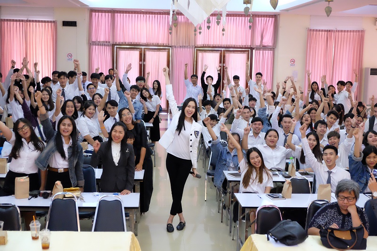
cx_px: 188
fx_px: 565
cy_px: 126
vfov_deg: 25.0
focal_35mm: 54
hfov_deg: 36.9
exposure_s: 1/100
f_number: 3.6
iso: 6400
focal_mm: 35.8
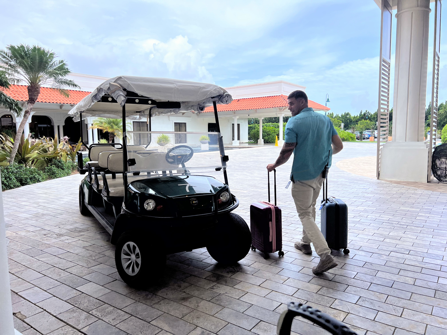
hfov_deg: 67.3
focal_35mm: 26
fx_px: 336
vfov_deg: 53.1
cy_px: 168
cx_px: 224
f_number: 1.5
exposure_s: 1/2045
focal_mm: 5.7
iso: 50
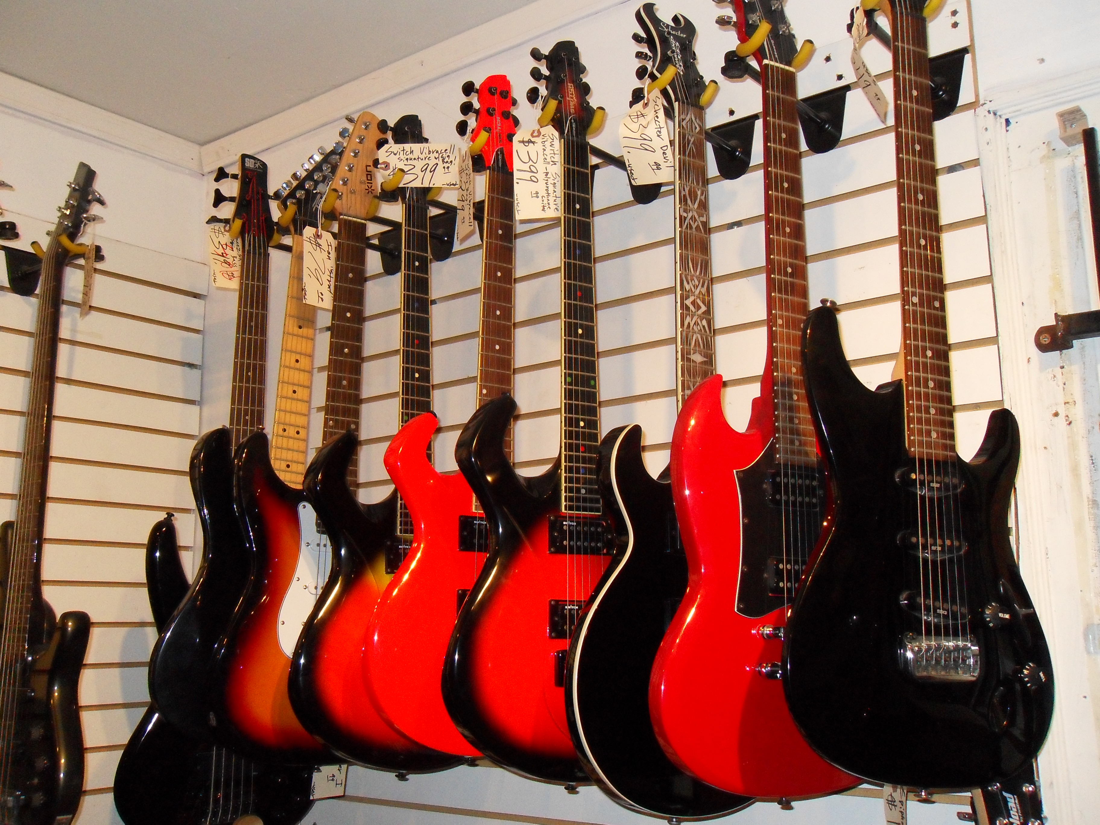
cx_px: 550
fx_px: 1112
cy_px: 412
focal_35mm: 35
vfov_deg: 40.7
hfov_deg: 52.6
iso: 400
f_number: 3.5
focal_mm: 6.3
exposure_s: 1/45
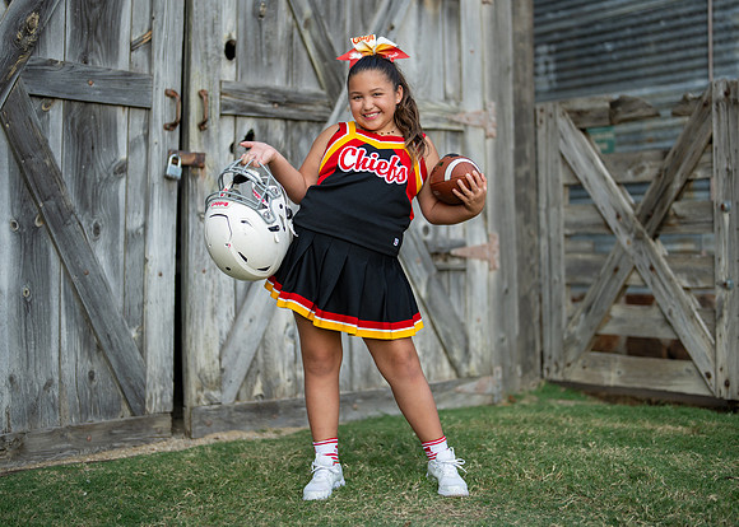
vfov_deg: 24.3
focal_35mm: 58
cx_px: 382
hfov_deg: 33.6
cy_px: 239
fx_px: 1225
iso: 125
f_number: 1.2
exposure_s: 1/2000
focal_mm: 50
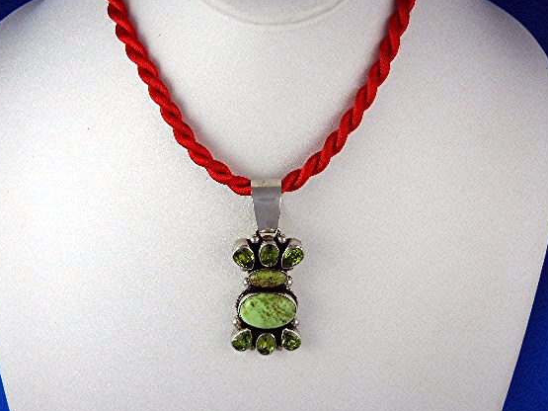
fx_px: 712
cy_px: 188
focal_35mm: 45
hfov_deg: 42.1
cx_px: 254
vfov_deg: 32.2
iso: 160
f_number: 3.7
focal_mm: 7.1
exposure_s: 1/81
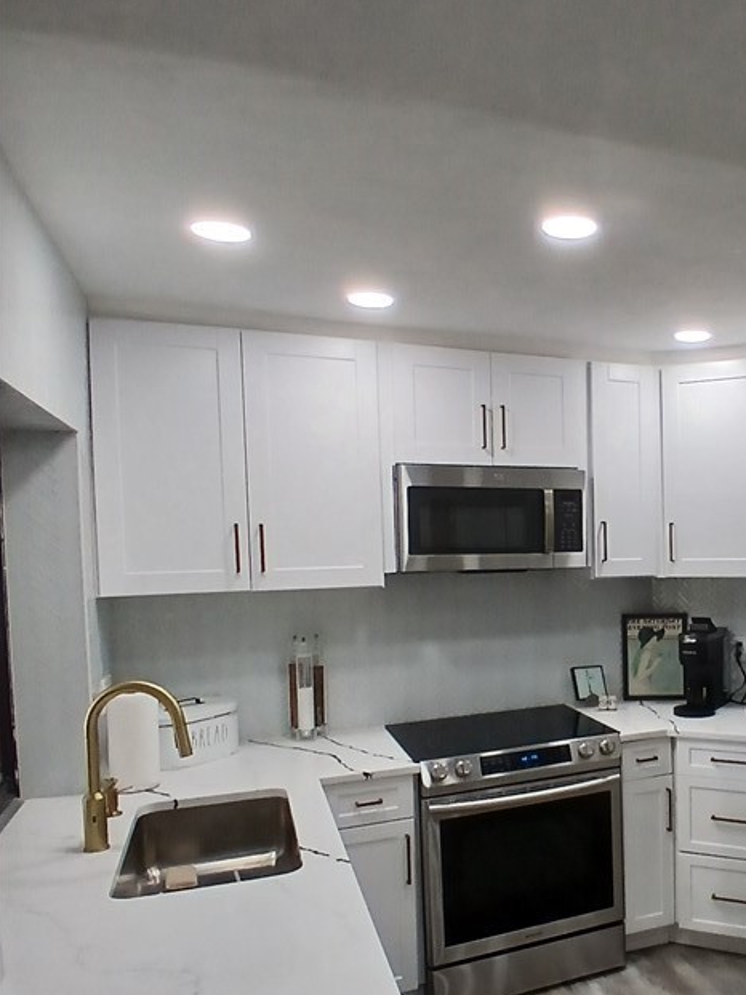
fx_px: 805
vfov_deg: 63.1
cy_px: 579
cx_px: 613
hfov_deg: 46.7
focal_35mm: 28
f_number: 2.2
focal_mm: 1.4
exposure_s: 1/60
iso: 100
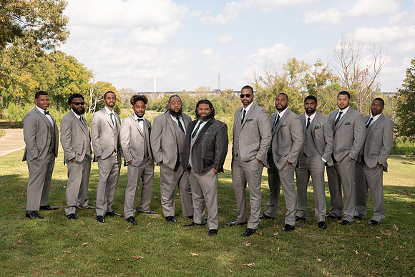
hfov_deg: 42.5
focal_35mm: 46
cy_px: 141
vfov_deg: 29.1
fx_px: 534
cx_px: 208
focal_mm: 45
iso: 100
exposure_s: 1/250
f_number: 5.6
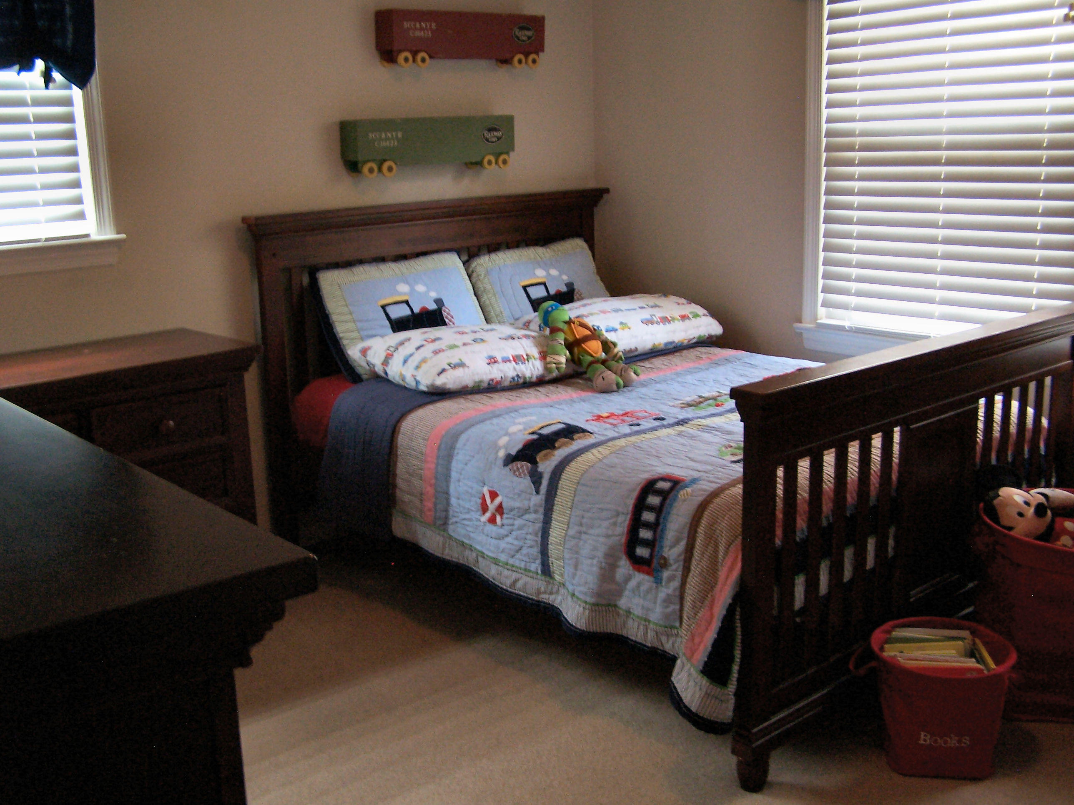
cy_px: 402
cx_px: 537
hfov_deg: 49.0
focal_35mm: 38
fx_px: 1179
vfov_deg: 37.7
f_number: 2.8
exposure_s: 1/8
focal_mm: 6.3
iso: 140
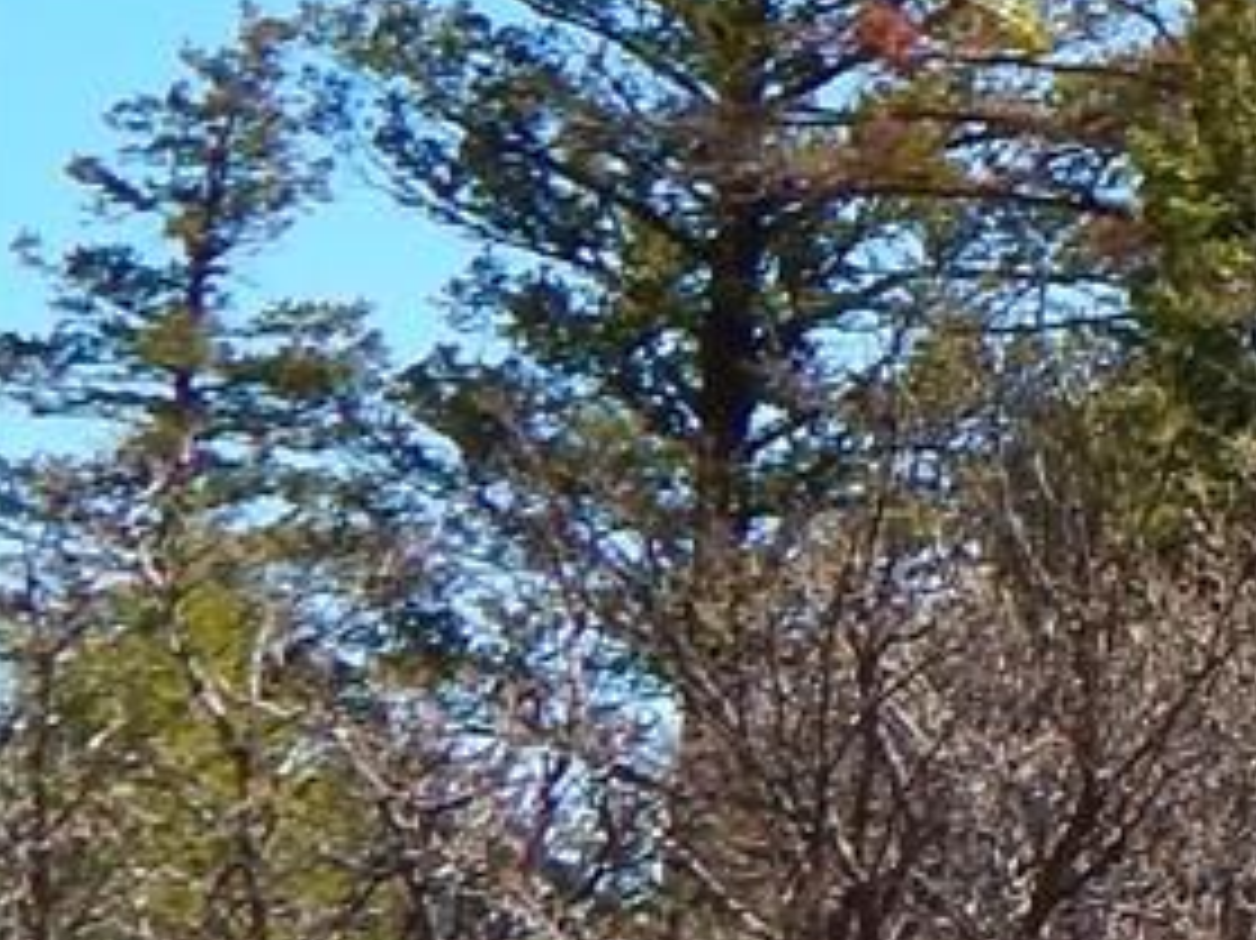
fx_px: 6456
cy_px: 400
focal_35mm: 178
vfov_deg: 8.3
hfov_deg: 9.2
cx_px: 3574
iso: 125
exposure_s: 1/800
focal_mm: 5.6
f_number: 3.2
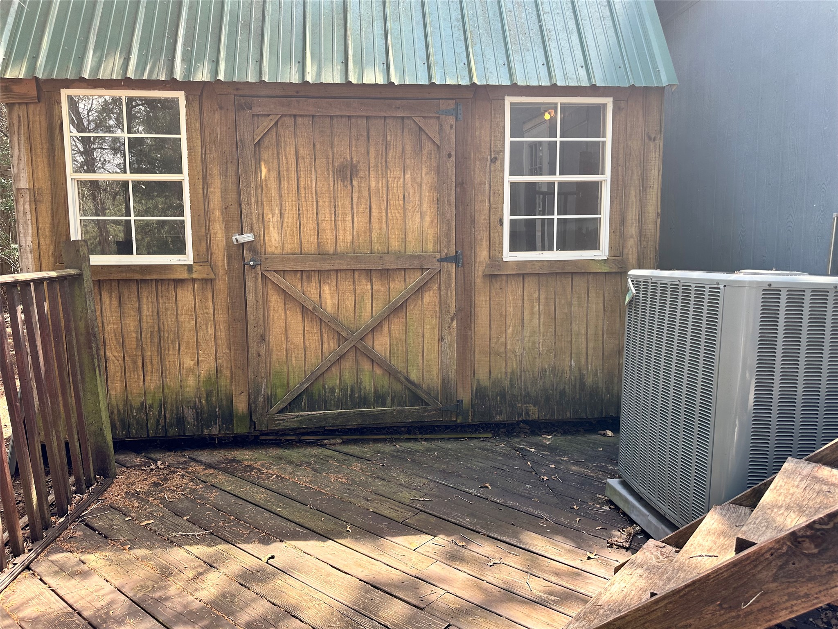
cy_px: 314
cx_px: 419
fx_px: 581
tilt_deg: -6.3
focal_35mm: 24
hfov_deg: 71.6
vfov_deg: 56.8
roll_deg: +1.3
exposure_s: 1/264
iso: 80
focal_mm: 6.86
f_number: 1.78
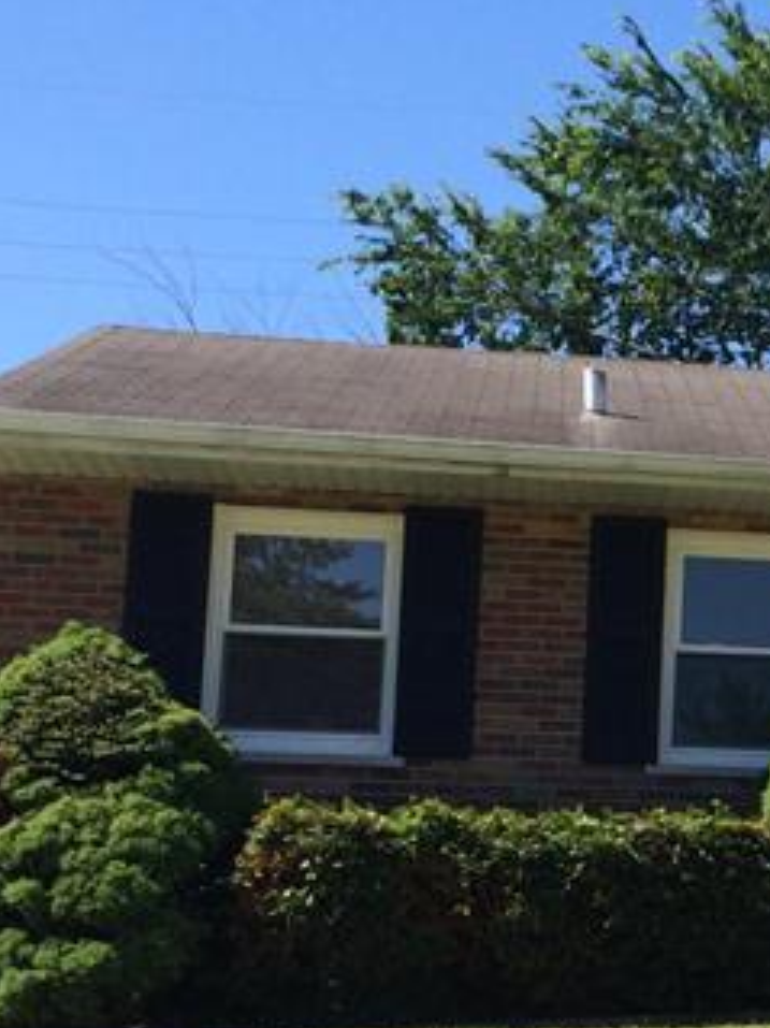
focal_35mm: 93
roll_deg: -1.8
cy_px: 657
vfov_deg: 21.0
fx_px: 2760
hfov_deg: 14.8
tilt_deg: +7.5
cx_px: 1128
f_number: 2.2
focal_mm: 4.15
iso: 32
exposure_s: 1/1208
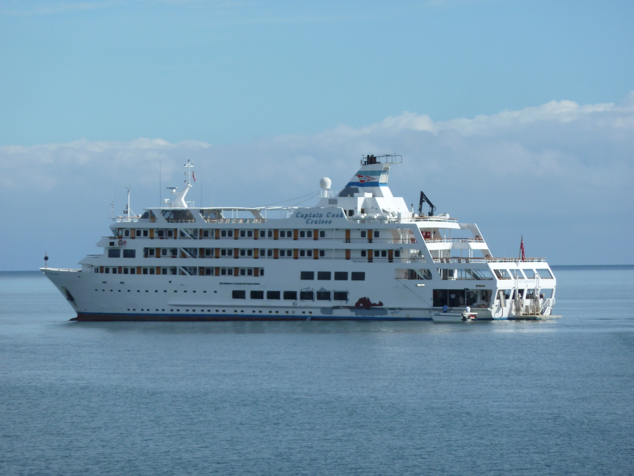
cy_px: 238
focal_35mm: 278
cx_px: 317
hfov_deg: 7.1
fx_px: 5092
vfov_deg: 5.3
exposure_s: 1/500
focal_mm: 45.7
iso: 80
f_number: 5.6
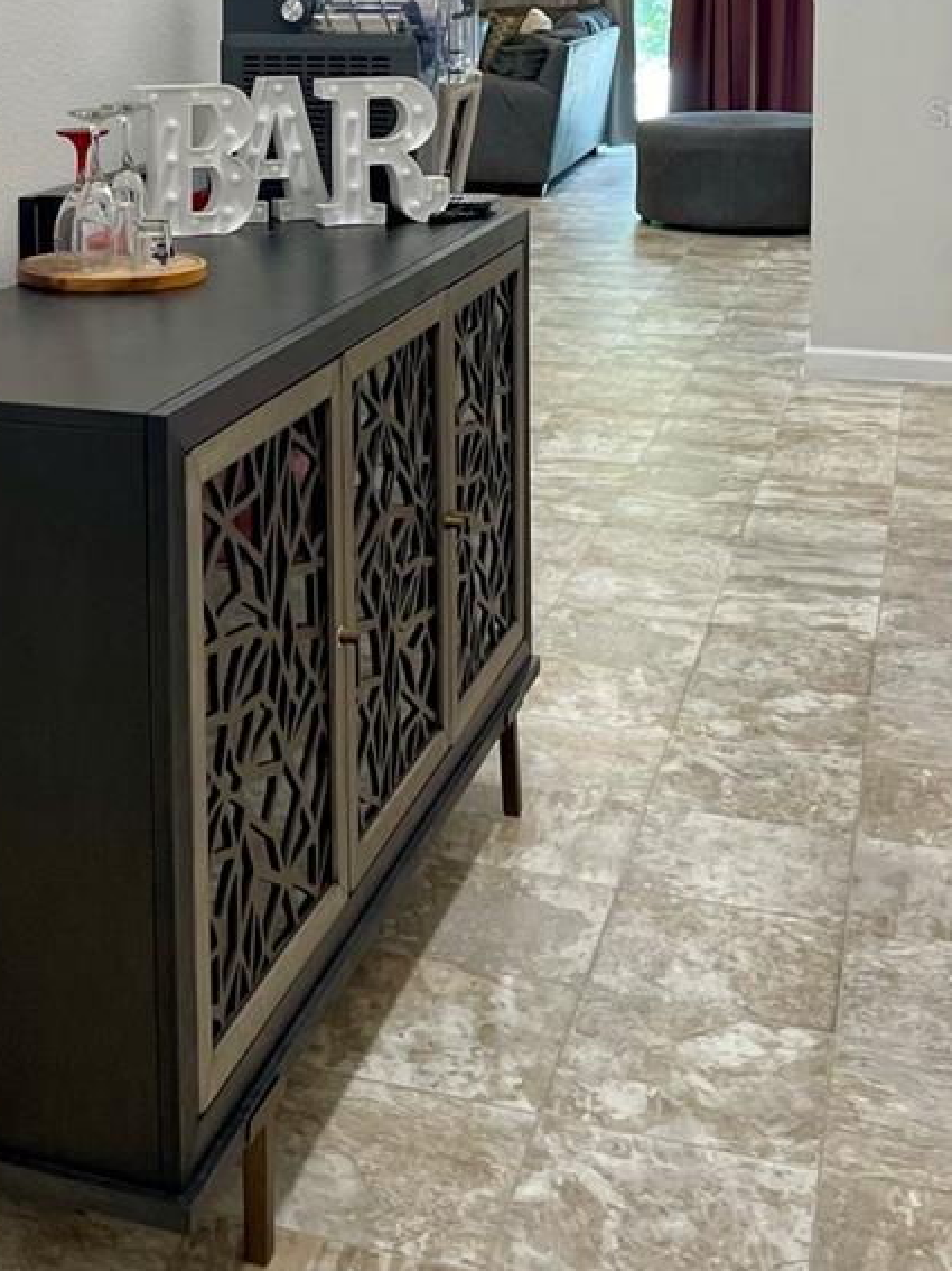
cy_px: 112
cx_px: 78
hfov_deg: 25.6
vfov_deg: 33.0
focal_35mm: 55
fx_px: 2018
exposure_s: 1/60
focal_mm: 4.2
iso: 80
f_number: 1.6
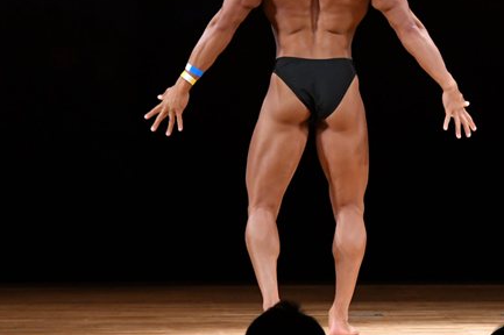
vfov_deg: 3.2
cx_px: 318
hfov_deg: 4.8
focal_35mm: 430
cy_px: 87
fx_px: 6015
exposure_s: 1/400
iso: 3200
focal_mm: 160
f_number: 5.6
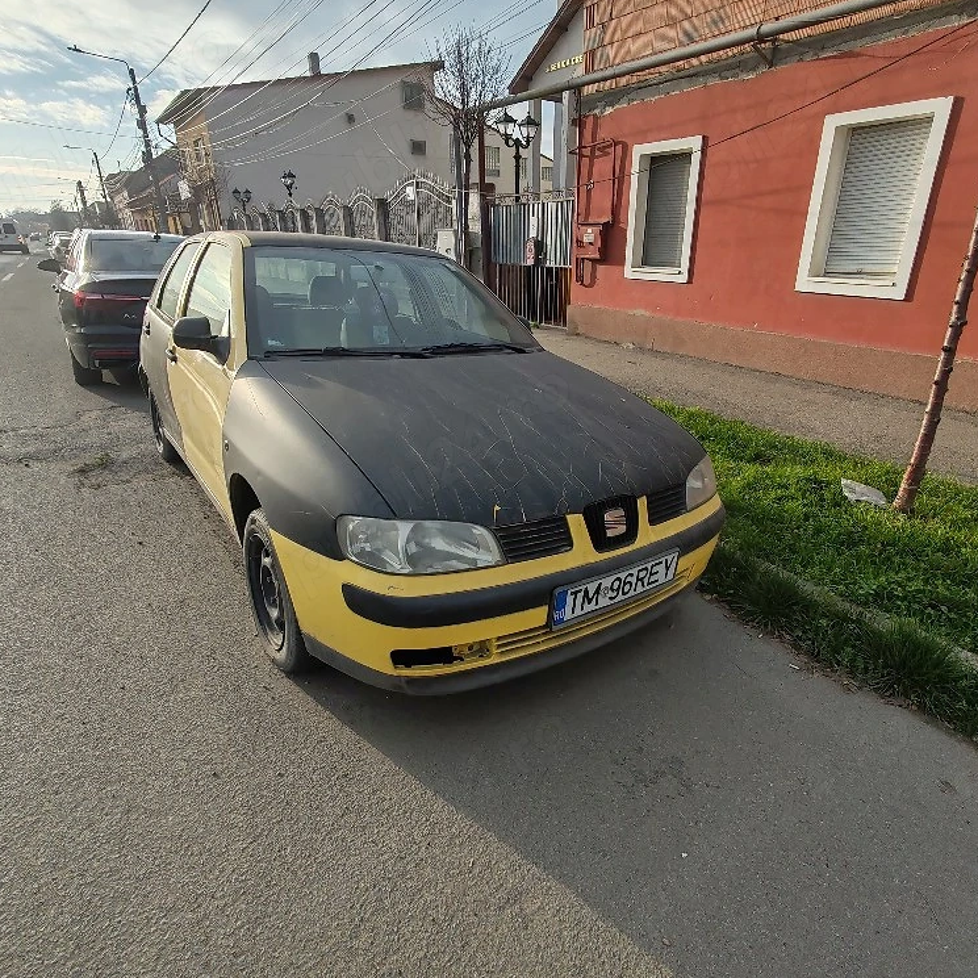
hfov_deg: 77.6
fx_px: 607
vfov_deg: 77.7
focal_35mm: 19
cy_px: 488
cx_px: 515
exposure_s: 1/1250
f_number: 2.2
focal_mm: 1.96
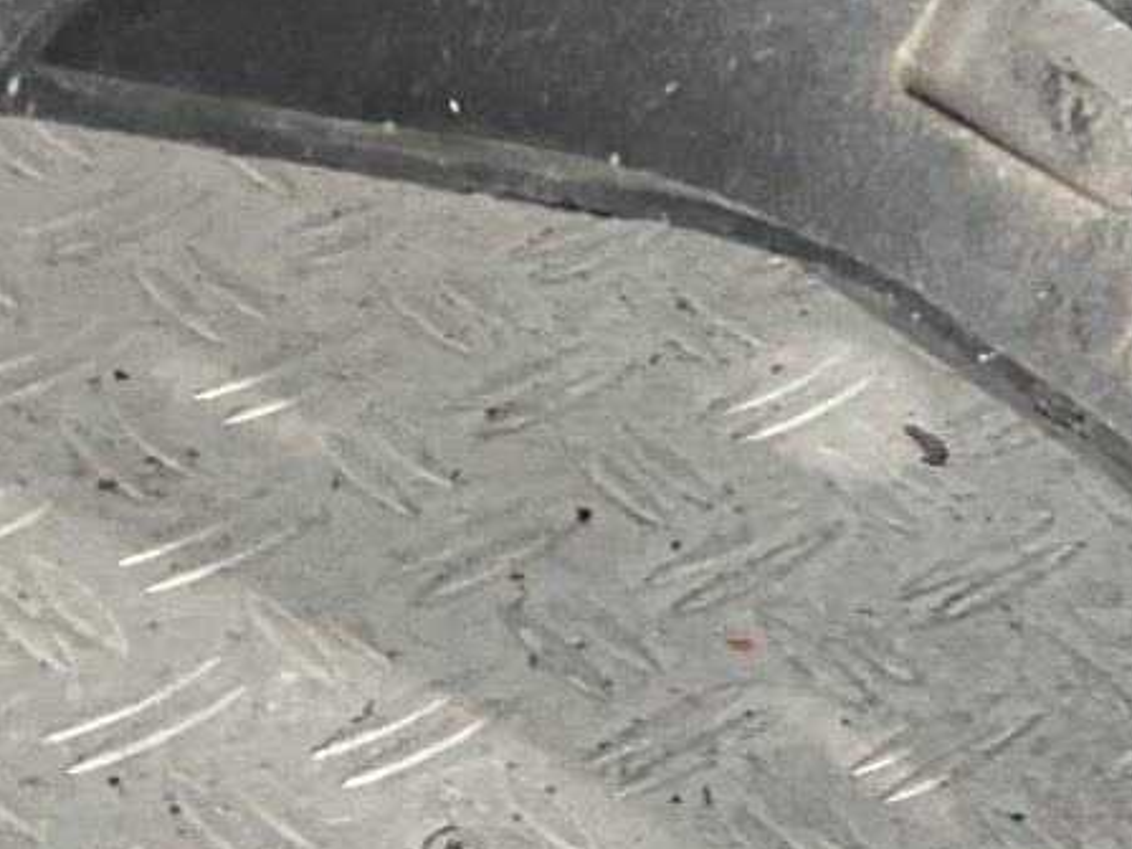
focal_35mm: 166
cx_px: 2672
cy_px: -253
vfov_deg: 8.8
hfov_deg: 10.4
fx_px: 5427
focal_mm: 3
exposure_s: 1/274
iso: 16
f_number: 1.8
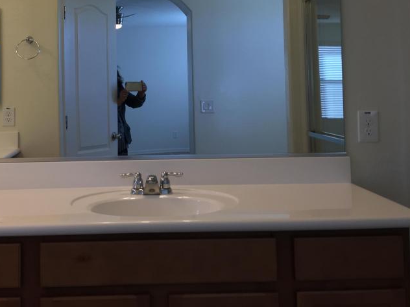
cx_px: 138
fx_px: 557
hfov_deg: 40.0
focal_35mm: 47
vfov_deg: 30.1
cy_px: 60
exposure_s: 1/120
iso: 40
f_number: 2.2
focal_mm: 4.15
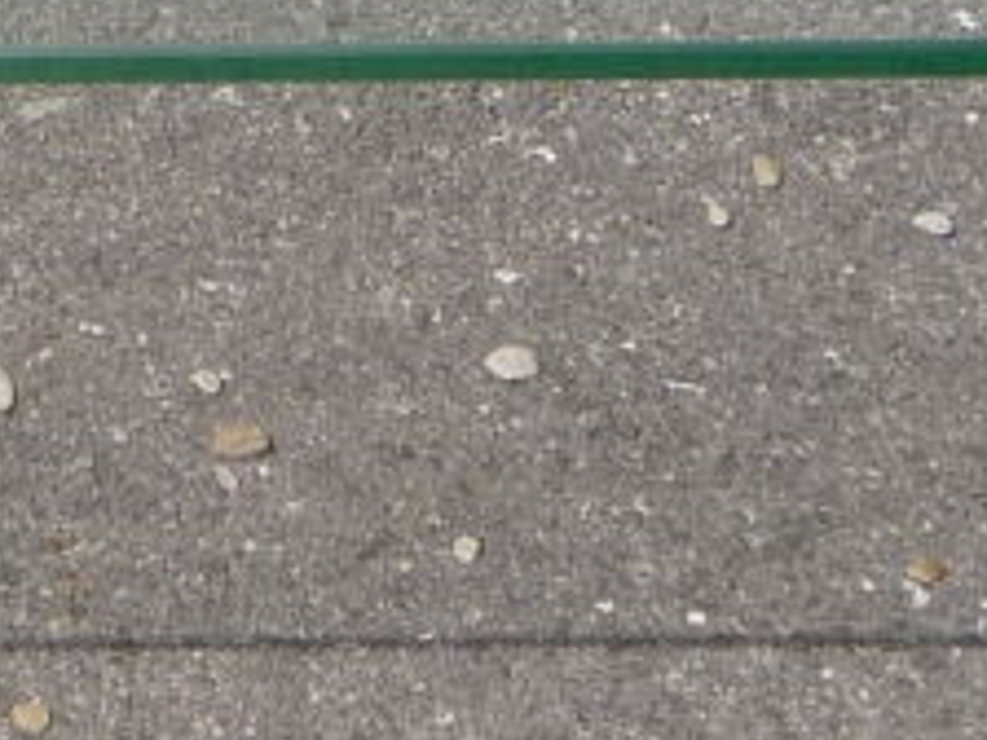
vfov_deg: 6.9
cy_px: -62
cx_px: -238
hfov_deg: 9.1
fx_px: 6102
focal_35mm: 214
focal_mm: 5.2
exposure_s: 1/640
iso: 100
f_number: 5.6
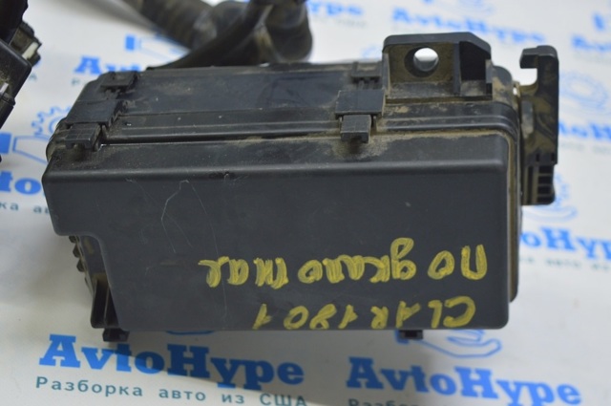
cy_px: 203
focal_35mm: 69
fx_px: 1170
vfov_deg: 19.7
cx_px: 306
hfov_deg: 29.3
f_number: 5.6
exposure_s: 1/20
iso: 400
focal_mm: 46
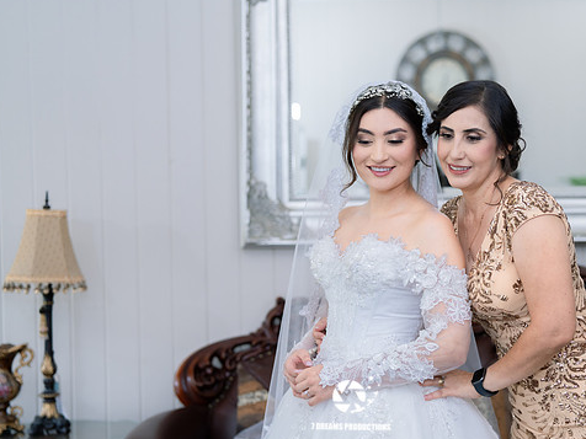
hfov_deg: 30.6
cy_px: 230
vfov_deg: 23.3
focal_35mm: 63
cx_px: 366
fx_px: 1067
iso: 640
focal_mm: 50
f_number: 2
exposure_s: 1/200
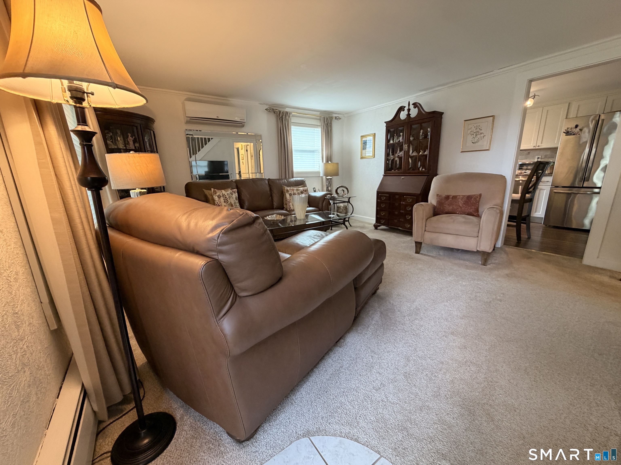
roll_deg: +2.0
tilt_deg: -13.0
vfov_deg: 85.7
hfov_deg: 102.1
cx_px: 310
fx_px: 251
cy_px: 232
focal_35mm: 14
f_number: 2.2
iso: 250
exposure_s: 1/60
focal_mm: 2.22
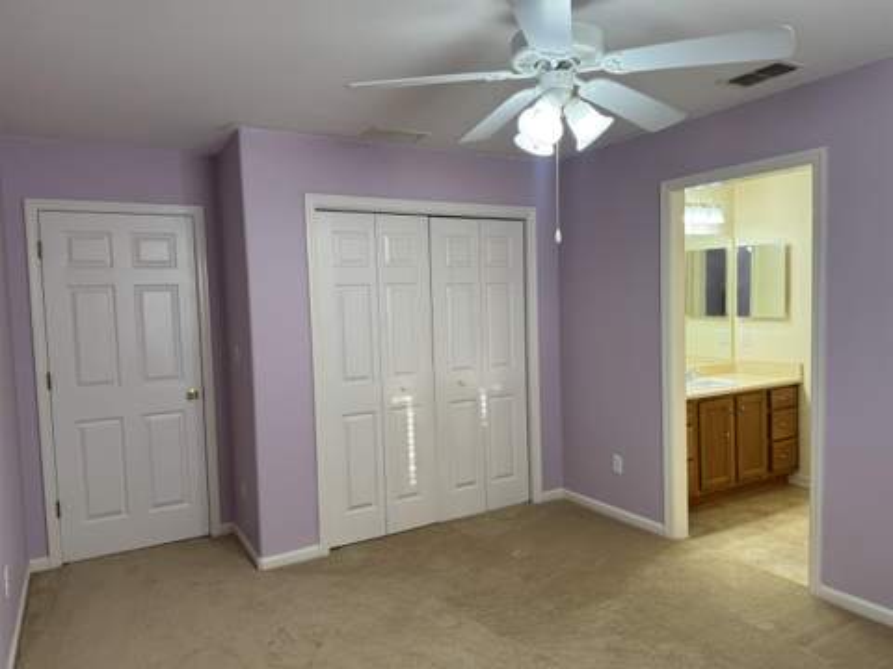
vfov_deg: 56.8
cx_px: 446
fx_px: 619
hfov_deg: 71.6
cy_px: 334
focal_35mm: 24
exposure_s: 1/120
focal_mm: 6.76
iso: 125
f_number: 1.78
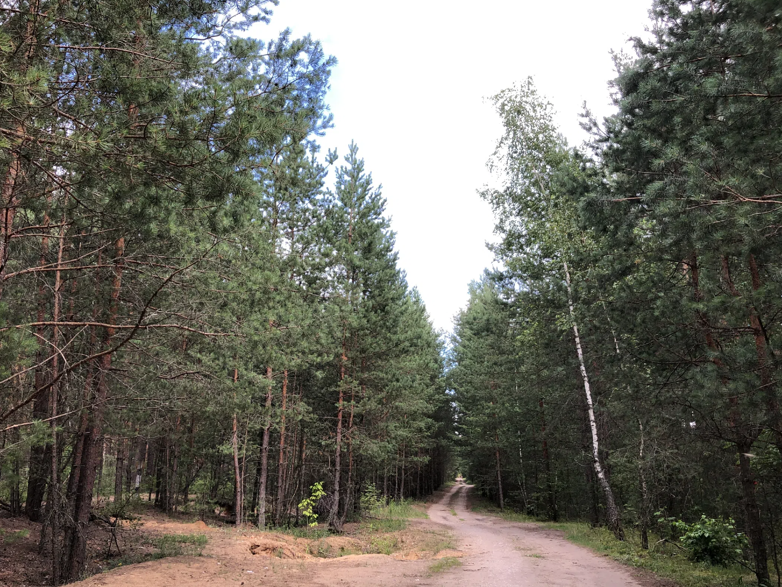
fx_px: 723
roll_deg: -1.9
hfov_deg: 56.6
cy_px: 332
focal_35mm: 32
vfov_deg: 44.1
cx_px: 339
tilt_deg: +11.2
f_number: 1.8
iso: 20
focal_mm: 4
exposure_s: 1/274
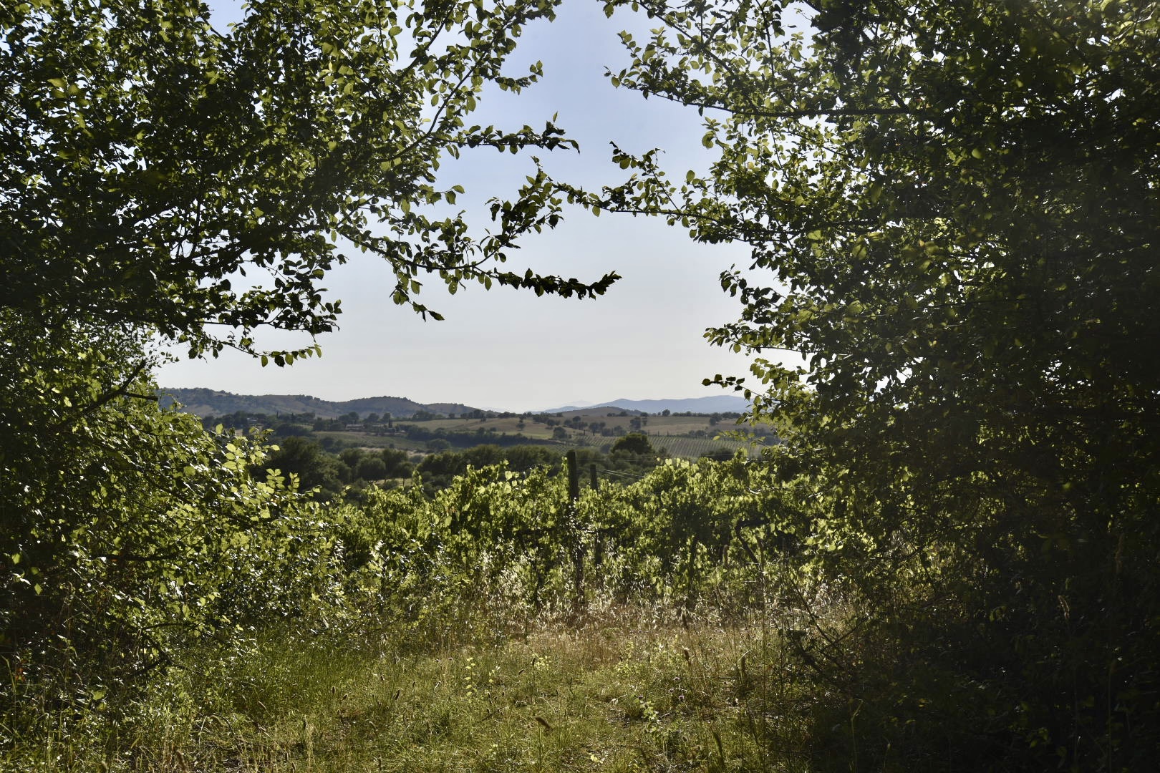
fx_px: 1482
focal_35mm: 46
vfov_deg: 29.2
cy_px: 386
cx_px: 580
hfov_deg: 42.7
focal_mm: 46
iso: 100
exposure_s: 1/400
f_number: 9
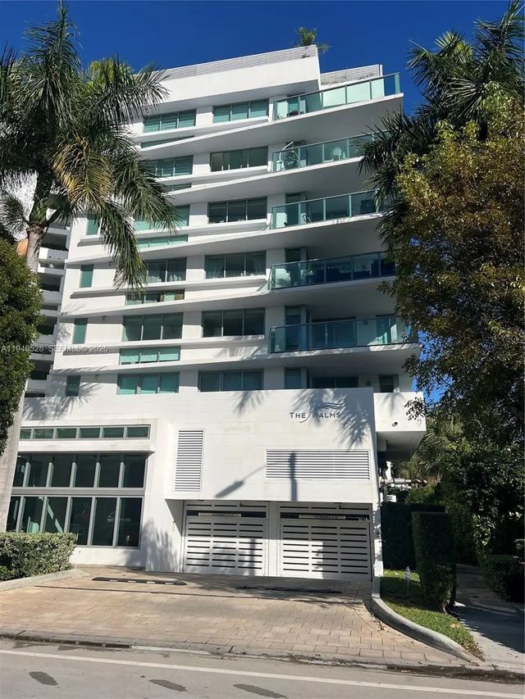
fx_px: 526
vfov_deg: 67.3
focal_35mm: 26
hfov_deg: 53.1
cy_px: 350
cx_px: 262
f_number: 1.5
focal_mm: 5.7
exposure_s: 1/8696
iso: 50
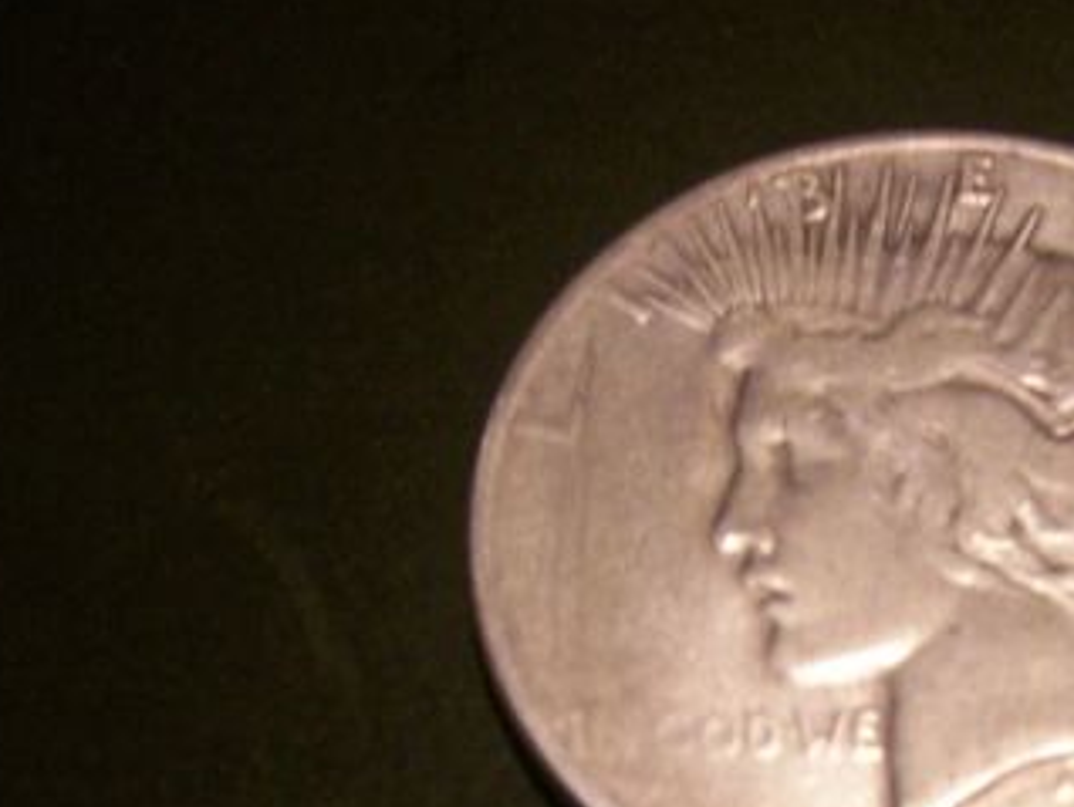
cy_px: 719
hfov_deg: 28.3
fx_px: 2049
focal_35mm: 66
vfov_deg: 21.8
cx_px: 963
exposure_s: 1/28.7
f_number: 2.8
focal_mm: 5.8
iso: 160
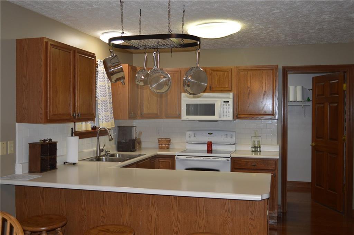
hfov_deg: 53.2
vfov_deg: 36.8
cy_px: 118
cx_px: 177
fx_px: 354
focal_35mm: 36
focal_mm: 24
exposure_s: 1/60
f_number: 4
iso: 400
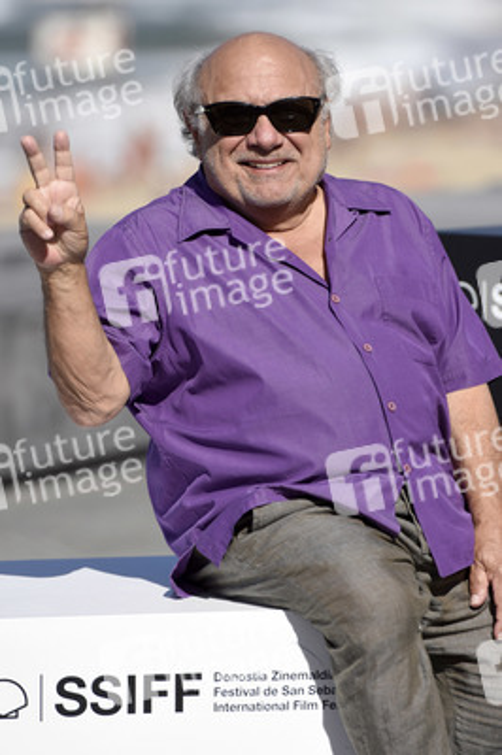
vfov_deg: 6.9
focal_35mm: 300
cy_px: 378
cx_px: 251
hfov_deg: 4.6
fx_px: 6285
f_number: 4
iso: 200
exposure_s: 1/4000
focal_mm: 200
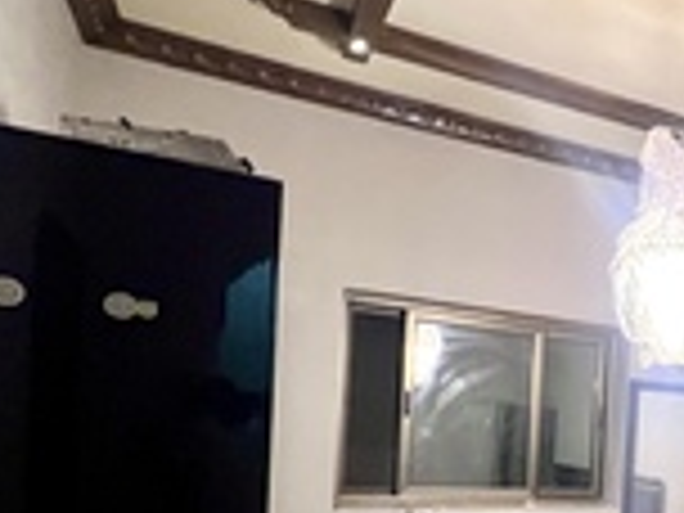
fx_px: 771
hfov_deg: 35.4
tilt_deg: -2.8
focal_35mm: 39
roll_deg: -3.5
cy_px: 470
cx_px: 857
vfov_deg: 34.6
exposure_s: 1/60
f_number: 1.8
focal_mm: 1.57
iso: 500
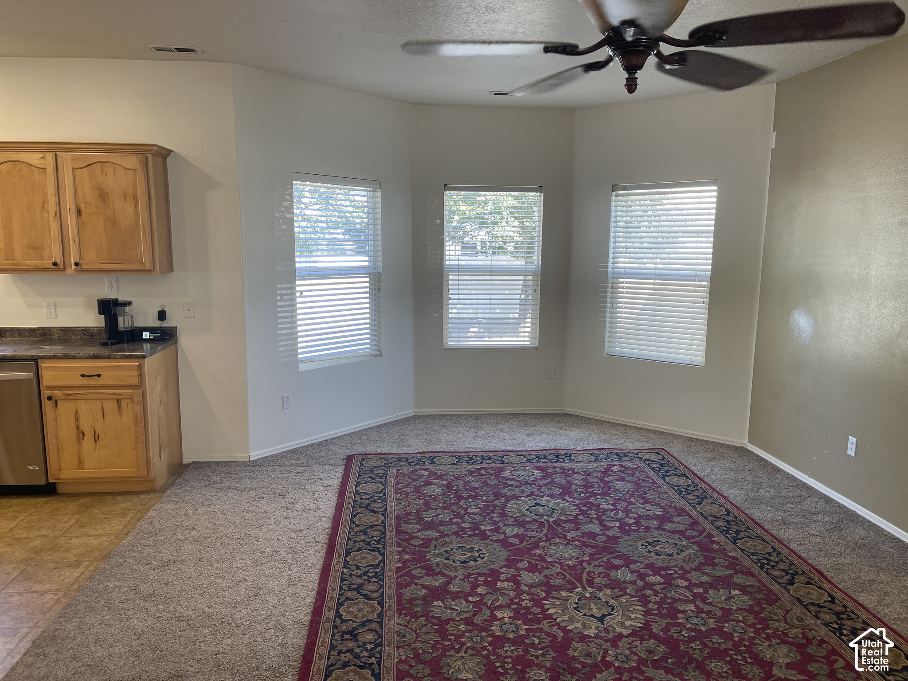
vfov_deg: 54.9
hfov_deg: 69.4
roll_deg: -0.9
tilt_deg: -11.4
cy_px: 340
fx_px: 656
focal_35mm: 25
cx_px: 454
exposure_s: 1/120
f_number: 1.6
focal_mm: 5.1
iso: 64
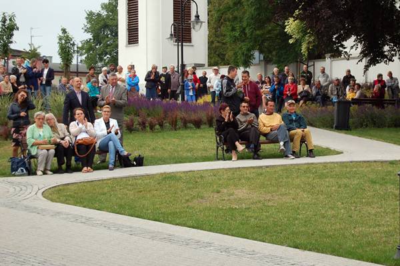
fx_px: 916
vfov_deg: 16.5
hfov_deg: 24.6
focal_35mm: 82
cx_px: 200
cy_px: 133
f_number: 5.6
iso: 320
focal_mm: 55
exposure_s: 1/125
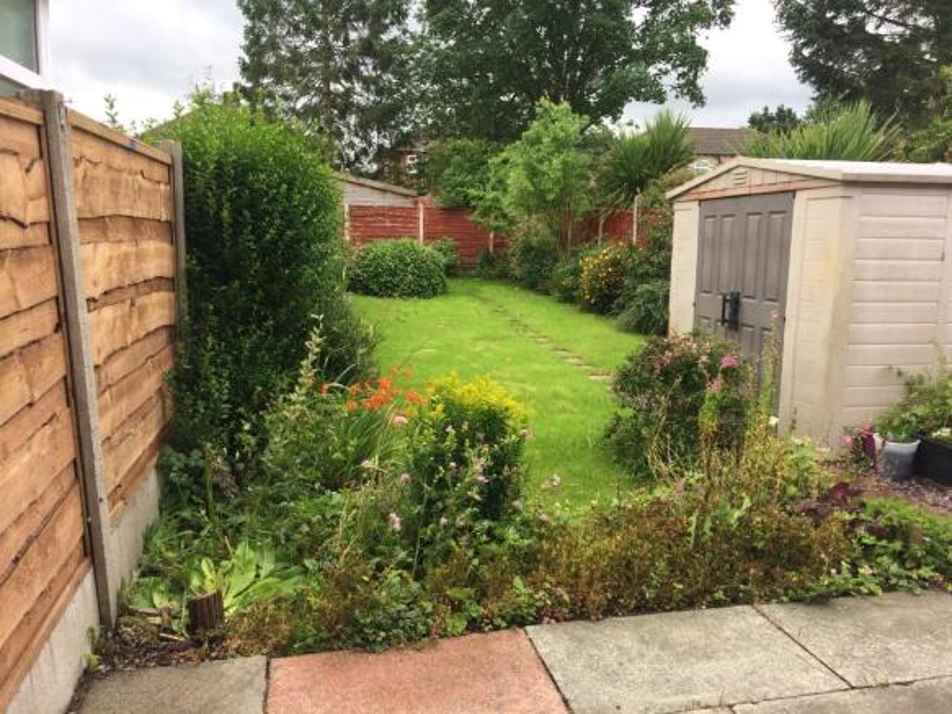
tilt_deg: -12.6
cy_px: 357
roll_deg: -0.7
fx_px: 797
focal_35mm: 29
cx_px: 476
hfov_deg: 61.7
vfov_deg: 48.2
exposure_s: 1/570
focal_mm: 4.15
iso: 32
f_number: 2.2
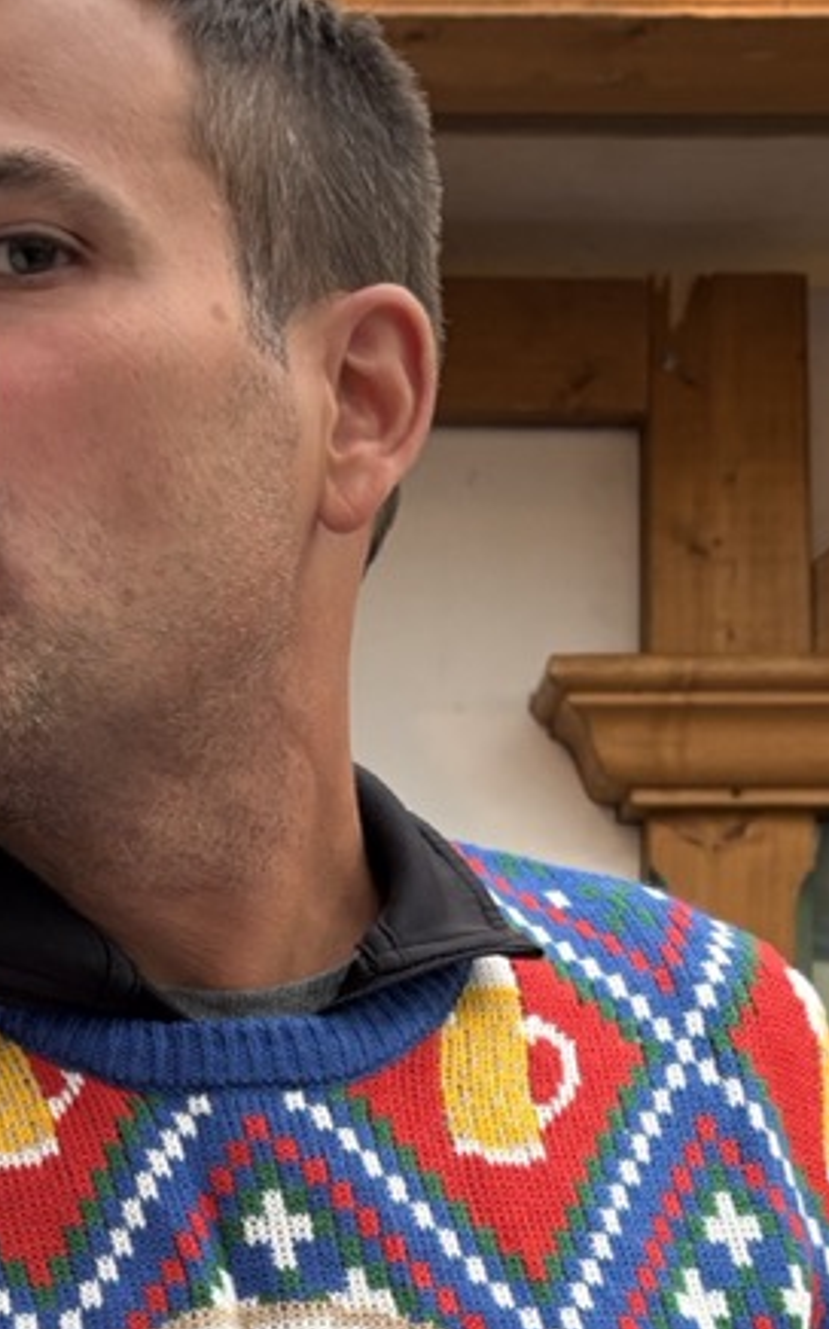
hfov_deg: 15.8
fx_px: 2932
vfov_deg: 24.6
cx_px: 9
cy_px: 1262
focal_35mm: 81
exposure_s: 1/100
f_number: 1.6
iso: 100
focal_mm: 5.96
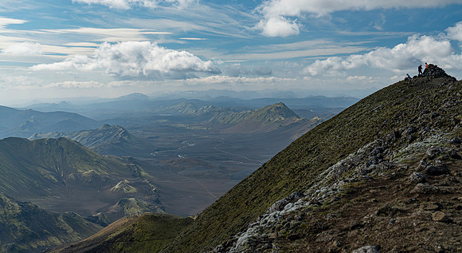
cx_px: 231
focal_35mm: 42
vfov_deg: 27.6
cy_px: 98
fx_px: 513
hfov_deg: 48.4
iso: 200
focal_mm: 40
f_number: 6.3
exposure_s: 1/500
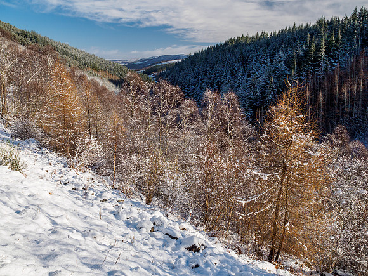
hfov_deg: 63.4
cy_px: 138
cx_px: 184
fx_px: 298
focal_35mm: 28
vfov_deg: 49.7
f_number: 7.1
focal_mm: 14
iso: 200
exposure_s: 1/320
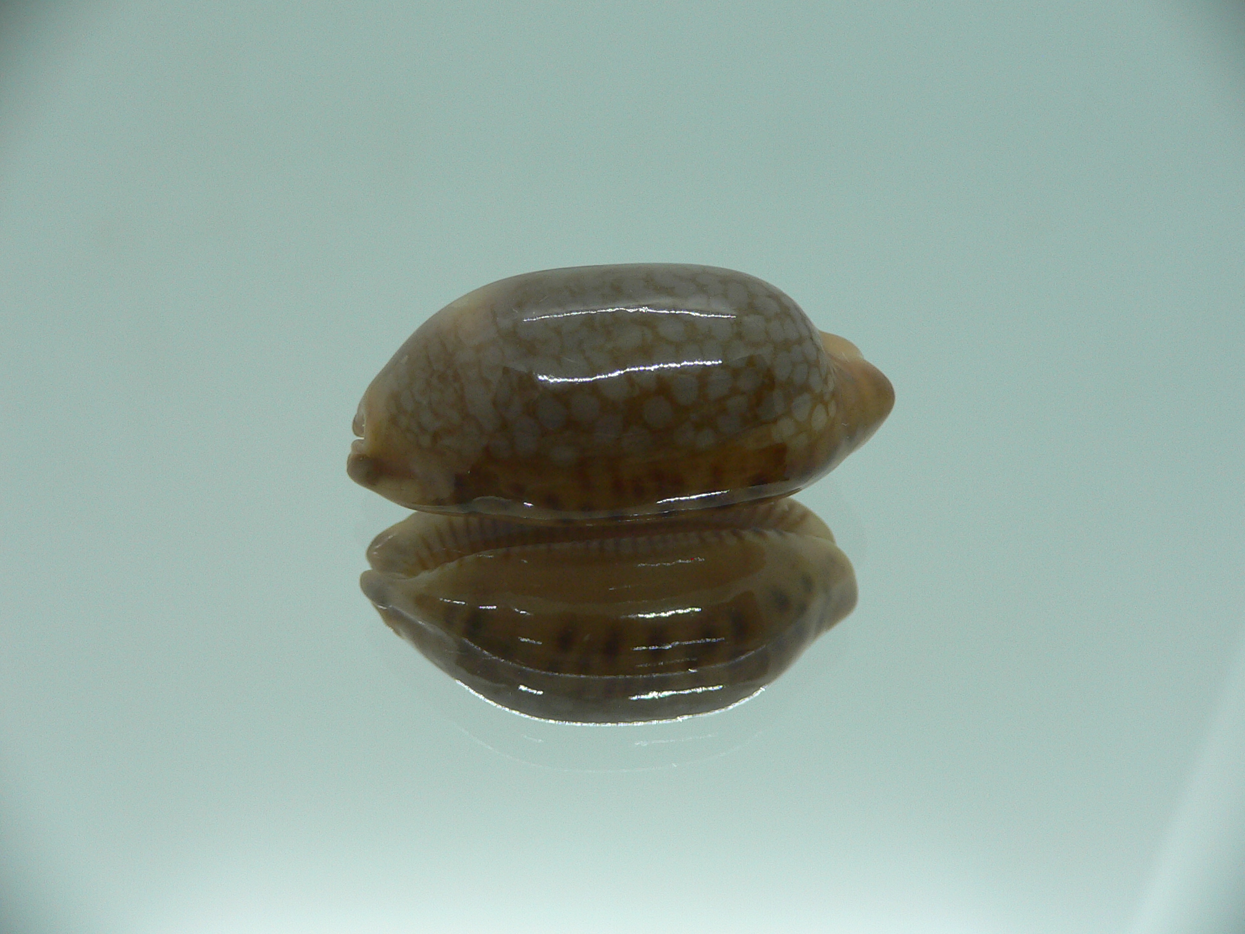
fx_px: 1259
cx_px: 622
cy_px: 467
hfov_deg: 52.6
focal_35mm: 35
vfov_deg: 40.7
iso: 100
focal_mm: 4.6
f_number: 2.8
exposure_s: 1/60
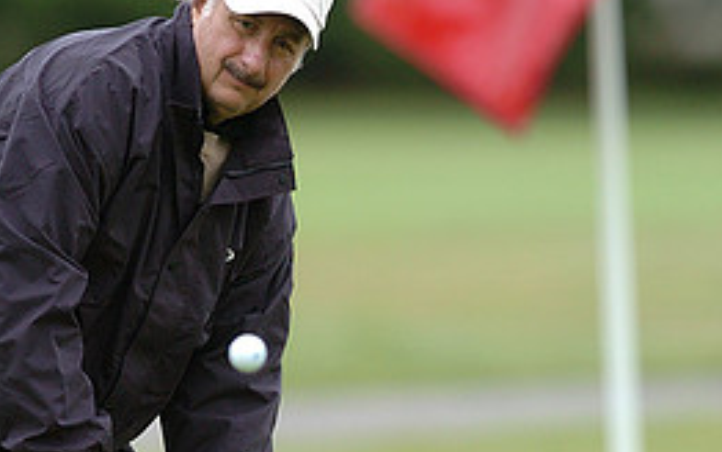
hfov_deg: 2.7
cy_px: 507
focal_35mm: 786
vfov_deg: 1.7
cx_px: 317
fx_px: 15473
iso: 400
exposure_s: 1/1250
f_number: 3.5
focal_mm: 300
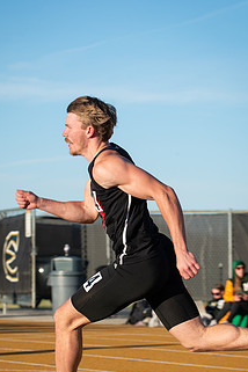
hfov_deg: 9.3
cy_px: 251
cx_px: 112
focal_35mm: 147
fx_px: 1519
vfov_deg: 13.9
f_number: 3.5
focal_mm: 70
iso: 160
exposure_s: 1/1250
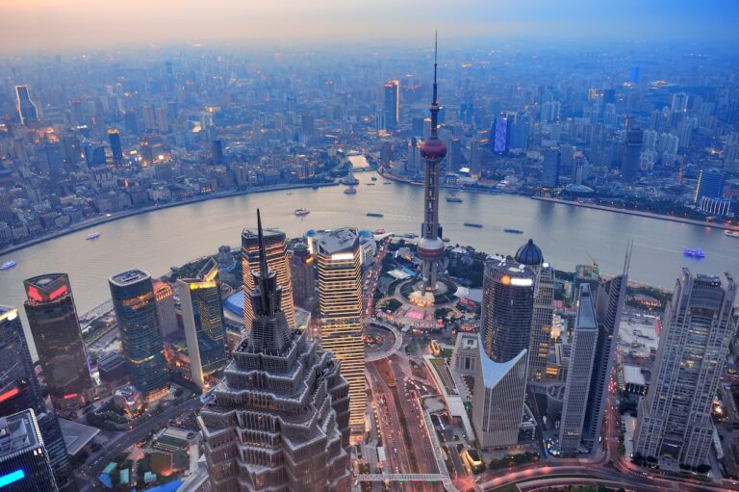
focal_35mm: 27
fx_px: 554
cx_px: 370
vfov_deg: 47.9
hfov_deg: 67.4
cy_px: 246
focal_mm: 27
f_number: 3.3
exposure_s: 1/20
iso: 200
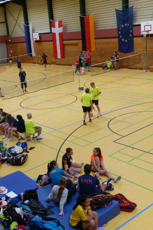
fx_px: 274
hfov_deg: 30.4
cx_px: 30
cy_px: 124
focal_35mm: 43
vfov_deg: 45.4
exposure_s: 1/60
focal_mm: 5.1
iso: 160
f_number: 2.8
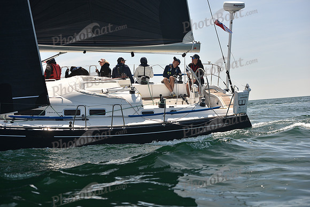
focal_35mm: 70
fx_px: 603
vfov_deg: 19.5
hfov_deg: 28.8
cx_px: 155
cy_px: 104
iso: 250
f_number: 5
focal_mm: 70
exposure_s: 1/640
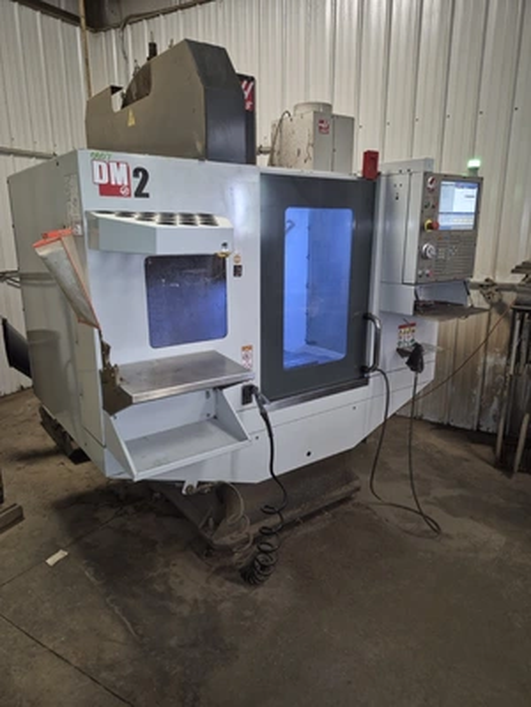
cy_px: 354
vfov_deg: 73.9
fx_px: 470
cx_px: 266
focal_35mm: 23
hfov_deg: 58.9
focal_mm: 5.4
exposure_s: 1/24
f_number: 1.8
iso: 125
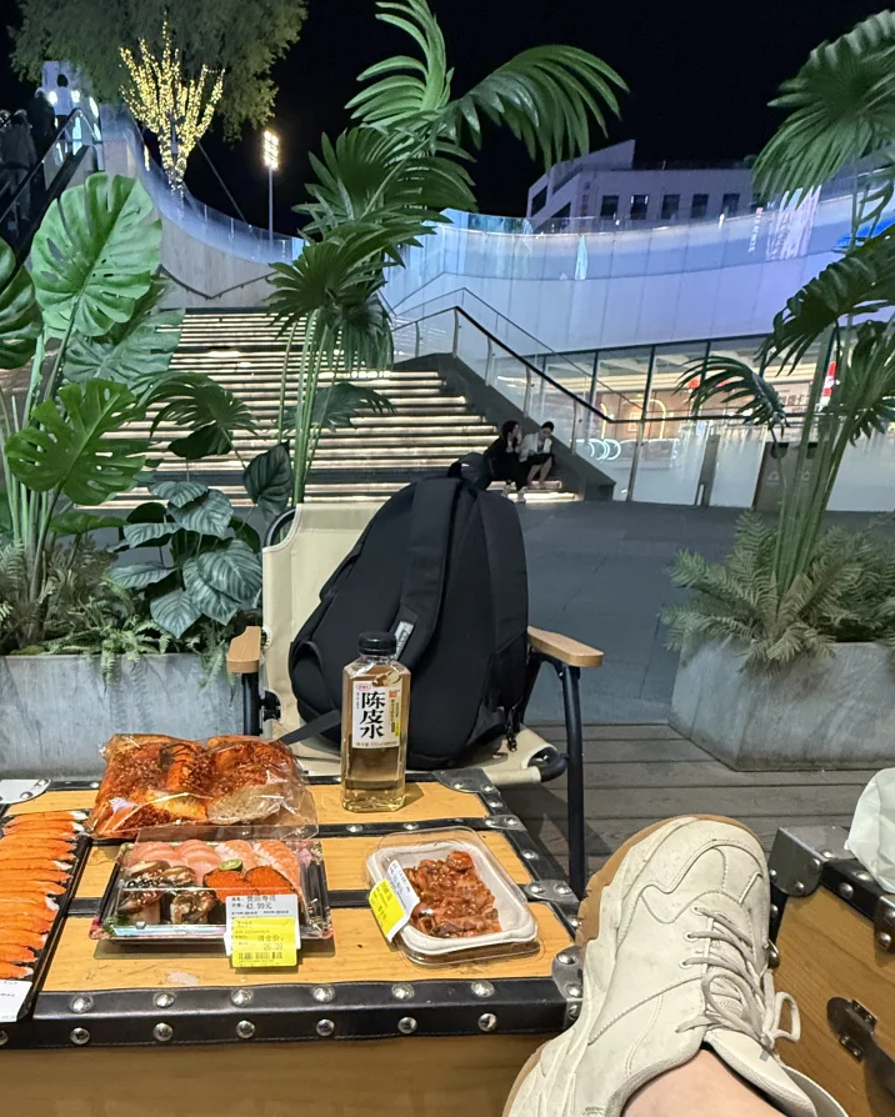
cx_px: 262
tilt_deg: -20.0
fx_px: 728
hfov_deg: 60.8
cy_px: 707
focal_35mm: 22
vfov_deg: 73.6
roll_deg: +1.7
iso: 500
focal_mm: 2.22
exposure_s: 1/60
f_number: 2.2
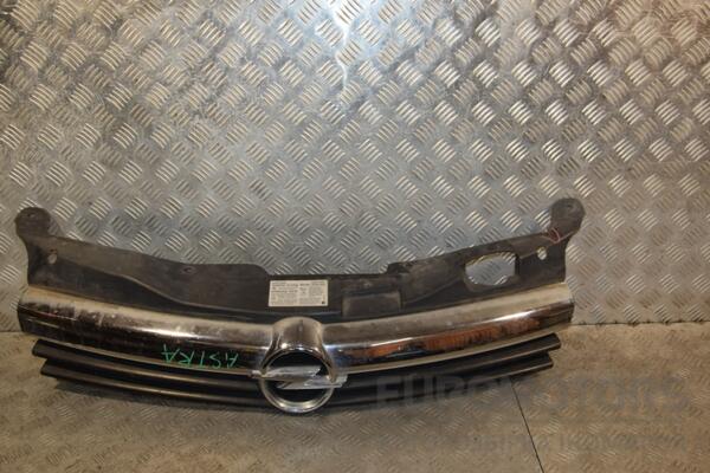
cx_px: 355
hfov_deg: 57.2
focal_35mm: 33
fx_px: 651
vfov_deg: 40.0
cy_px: 236
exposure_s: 1/200
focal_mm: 22
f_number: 5.6
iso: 800
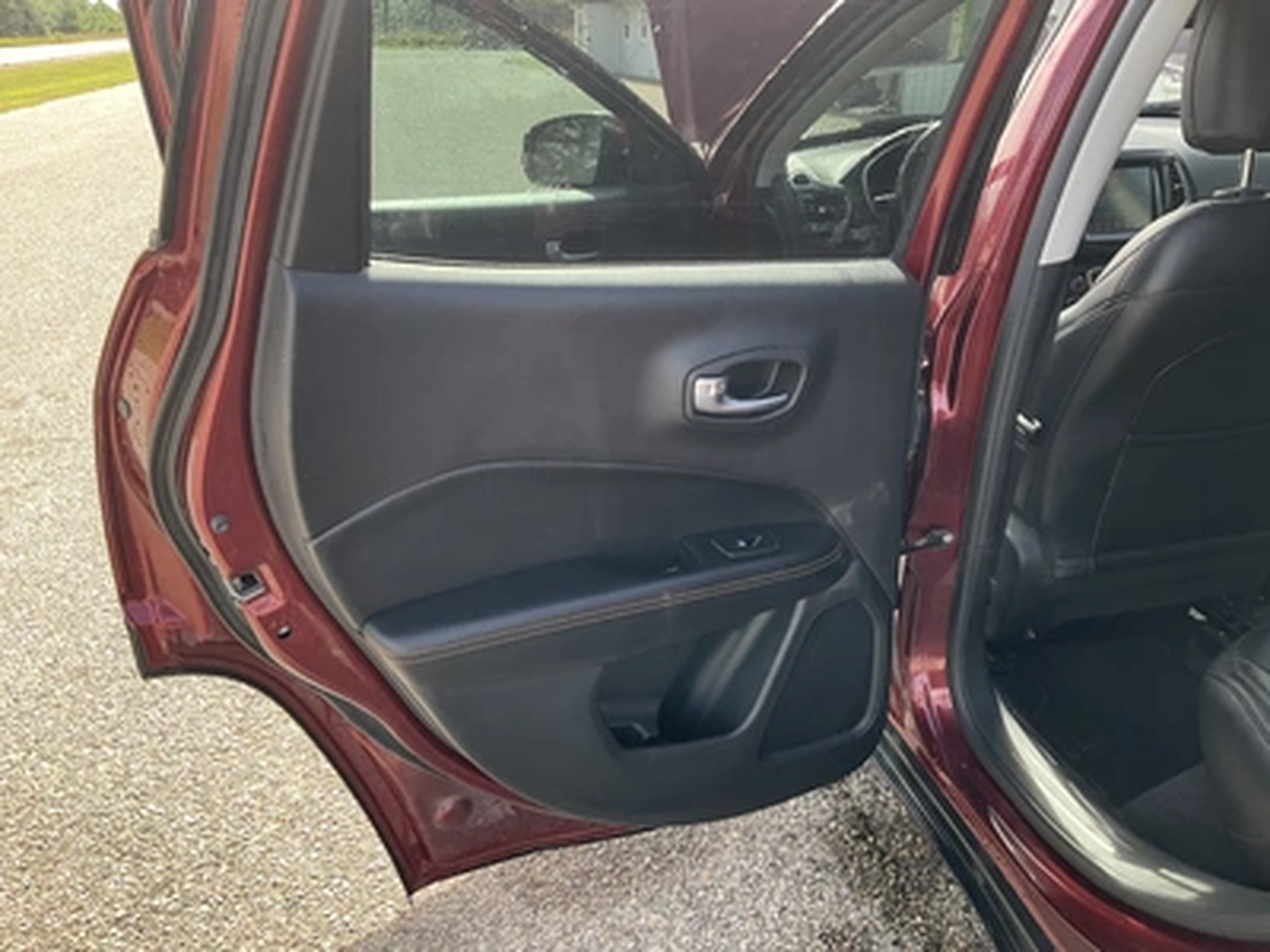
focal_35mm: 29
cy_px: 476
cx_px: 635
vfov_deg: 48.2
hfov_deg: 61.7
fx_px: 1064
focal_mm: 3
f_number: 1.8
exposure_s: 1/123
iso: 16
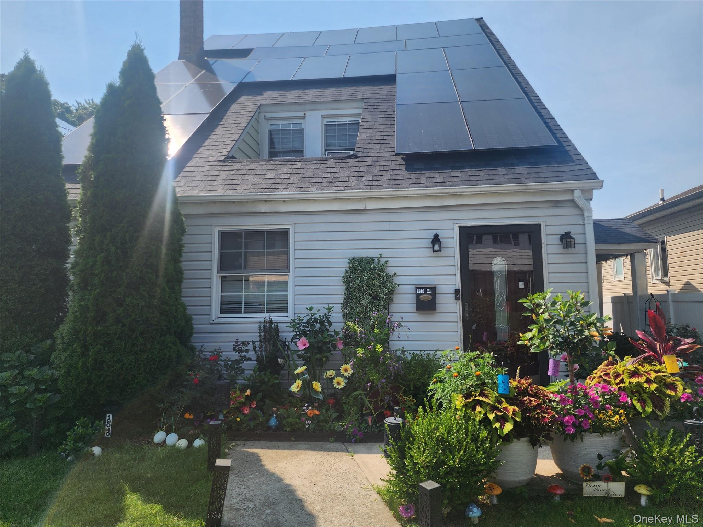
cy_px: 264
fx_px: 467
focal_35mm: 23
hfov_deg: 73.9
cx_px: 352
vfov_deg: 58.9
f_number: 1.8
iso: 12
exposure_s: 1/1163
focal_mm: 6.4
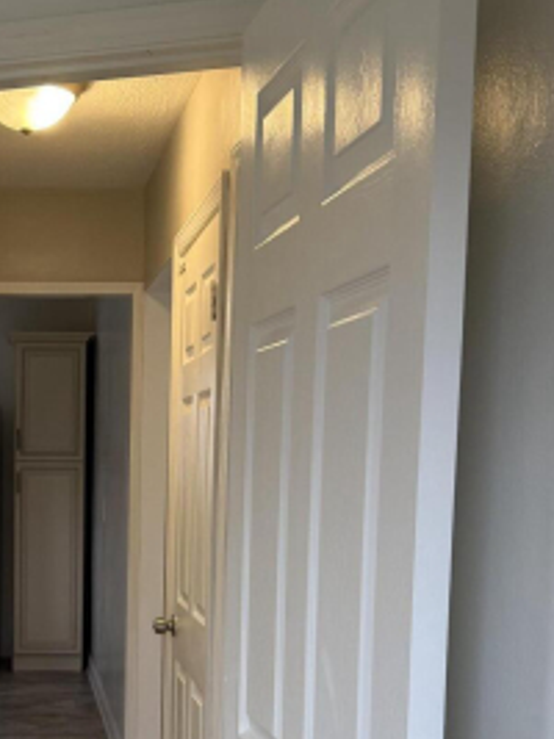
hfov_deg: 23.7
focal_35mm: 60
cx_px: 42
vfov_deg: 31.3
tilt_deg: -6.8
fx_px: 1281
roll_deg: -0.2
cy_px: 605
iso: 160
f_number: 1.78
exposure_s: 1/60
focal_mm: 6.76
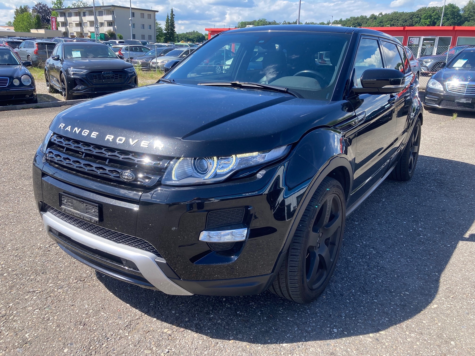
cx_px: 238
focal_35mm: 28
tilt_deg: -18.1
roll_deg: -2.7
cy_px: 178
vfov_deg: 49.7
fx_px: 384
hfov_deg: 63.4
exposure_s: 1/676
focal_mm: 3.99
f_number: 1.8
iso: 20
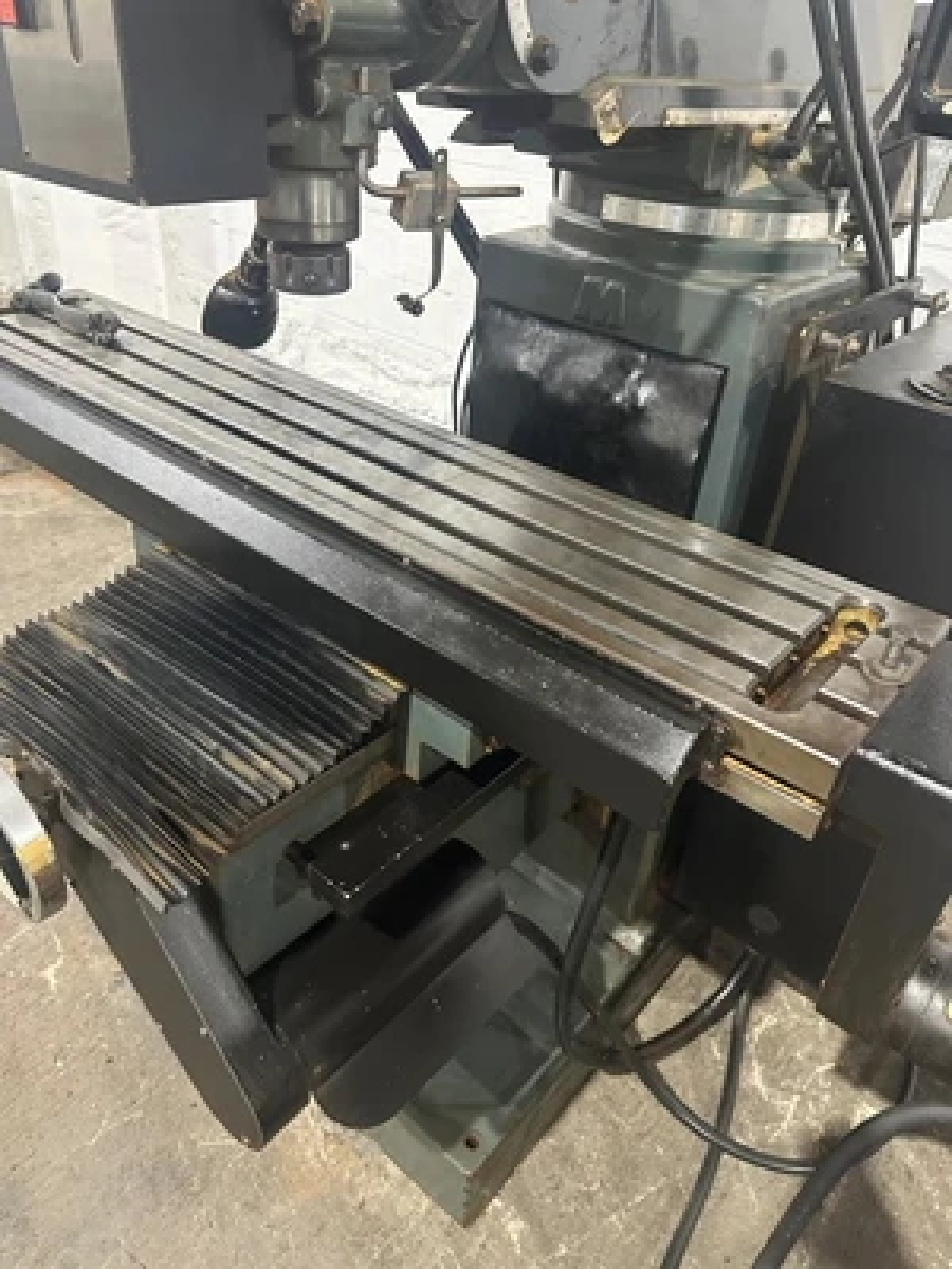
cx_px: 476
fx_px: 880
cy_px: 634
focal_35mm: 24
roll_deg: -4.5
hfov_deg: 56.8
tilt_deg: -32.3
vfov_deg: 71.6
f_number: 1.78
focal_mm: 6.86
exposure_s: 1/40
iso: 640
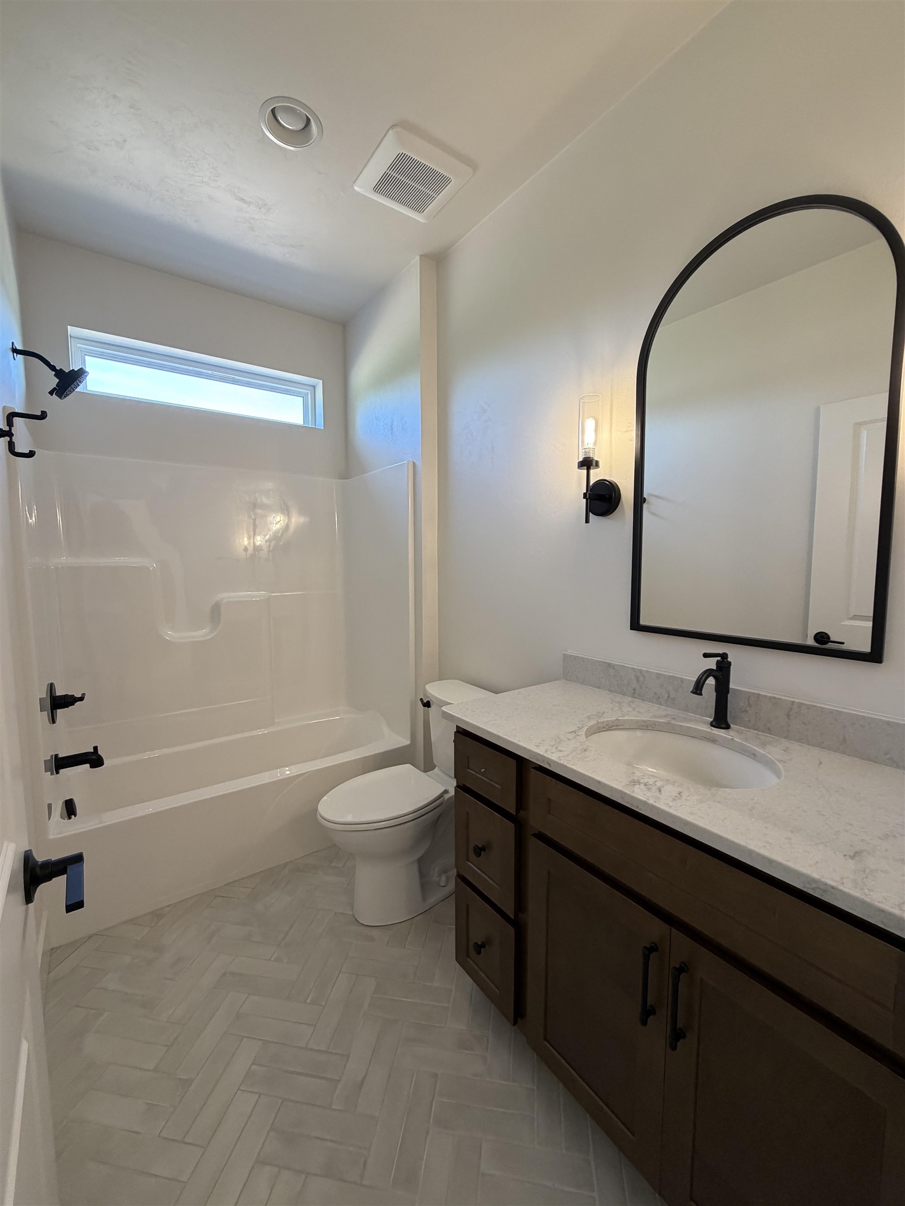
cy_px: 603
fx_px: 488
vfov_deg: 102.1
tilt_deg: -4.8
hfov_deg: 85.7
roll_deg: +0.0
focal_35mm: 14
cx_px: 452
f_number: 2.2
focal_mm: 2.22
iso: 250
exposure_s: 1/120
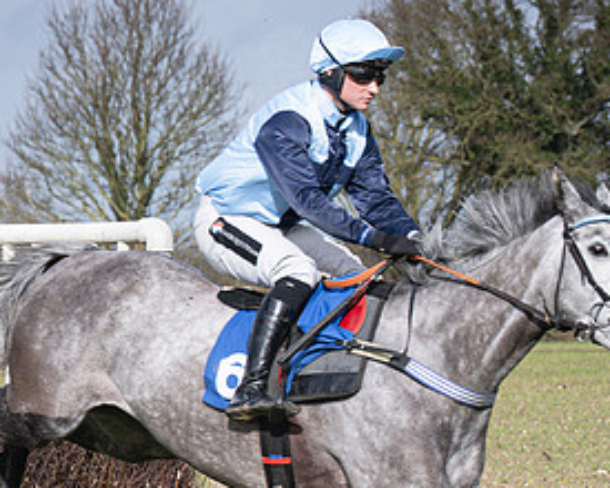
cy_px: 414
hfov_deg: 5.8
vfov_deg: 4.7
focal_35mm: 332
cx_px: -83
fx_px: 5994
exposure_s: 1/5000
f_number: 4
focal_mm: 70
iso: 400
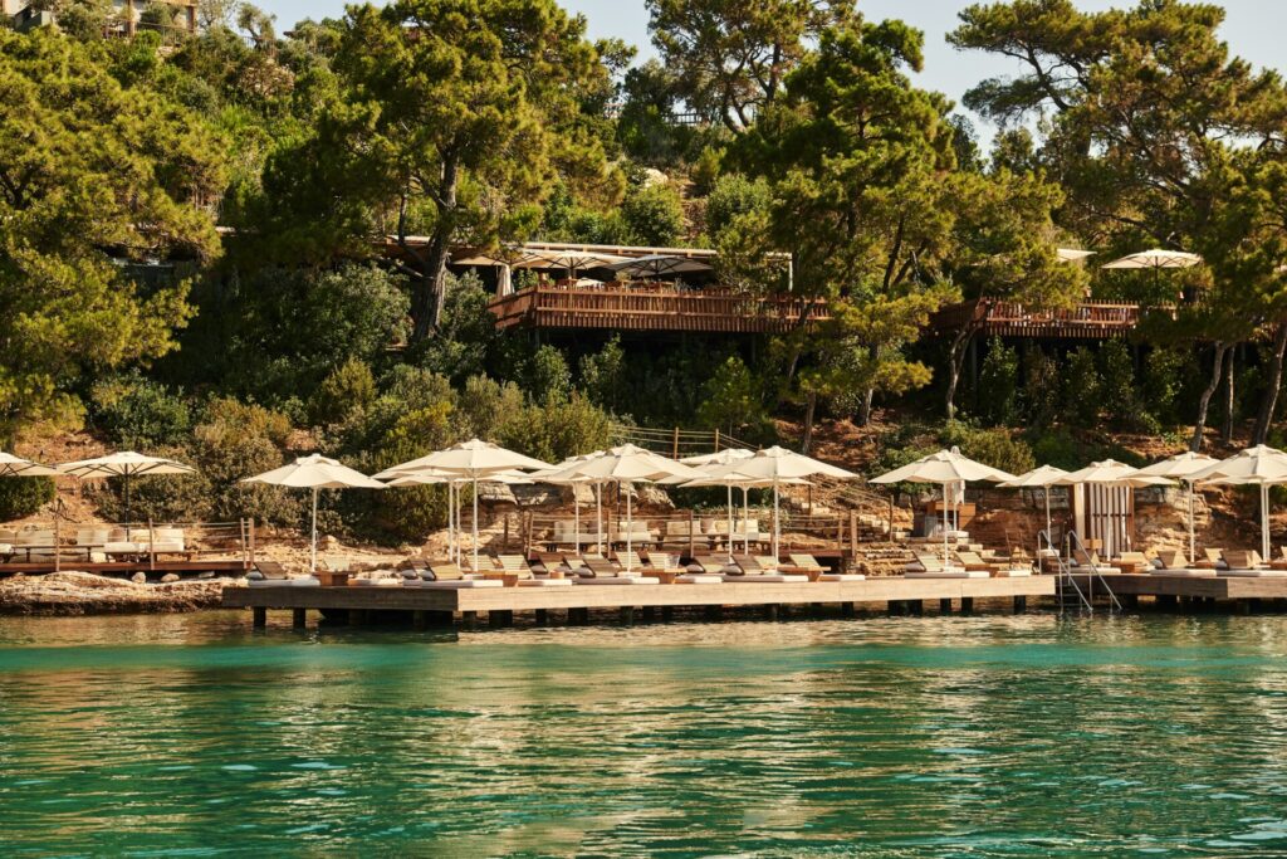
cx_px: 644
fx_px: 2217
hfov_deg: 32.4
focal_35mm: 62
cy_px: 430
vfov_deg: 21.9
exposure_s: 1/400
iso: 250
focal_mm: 62
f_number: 9
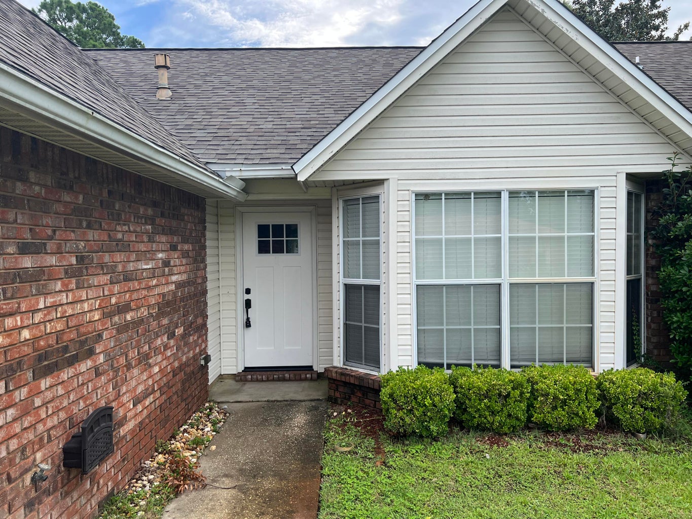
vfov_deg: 53.1
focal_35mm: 26
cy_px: 260
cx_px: 346
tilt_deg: -0.6
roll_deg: +0.7
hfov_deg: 67.3
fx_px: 520
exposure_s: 1/1029
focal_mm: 5.7
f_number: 1.5
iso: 50
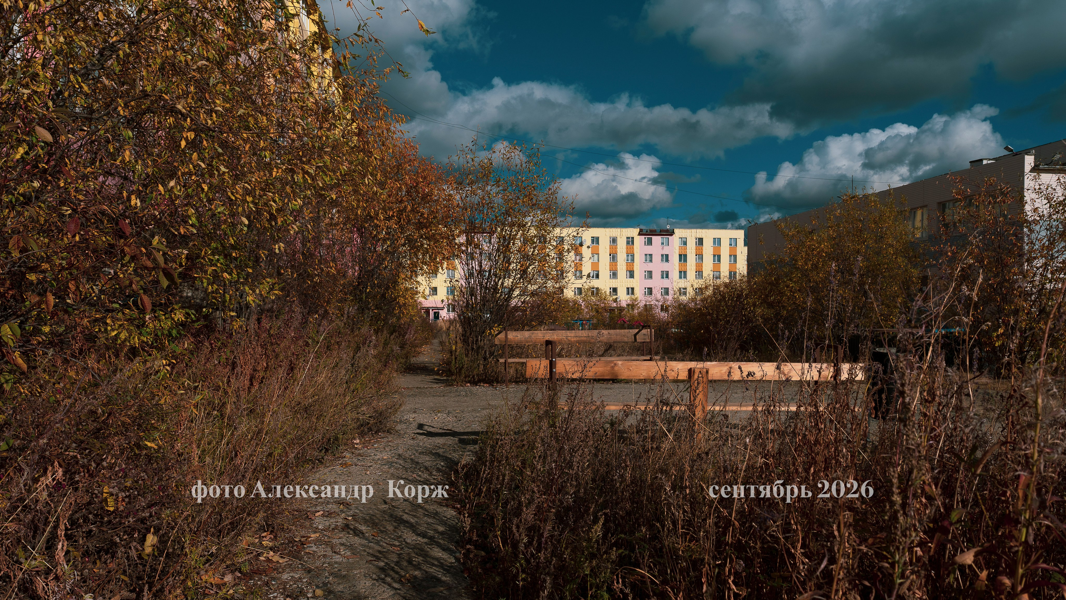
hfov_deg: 67.4
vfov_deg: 41.1
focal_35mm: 28
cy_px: 335
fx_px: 799
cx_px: 533
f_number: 10
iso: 100
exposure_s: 1/640
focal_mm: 27
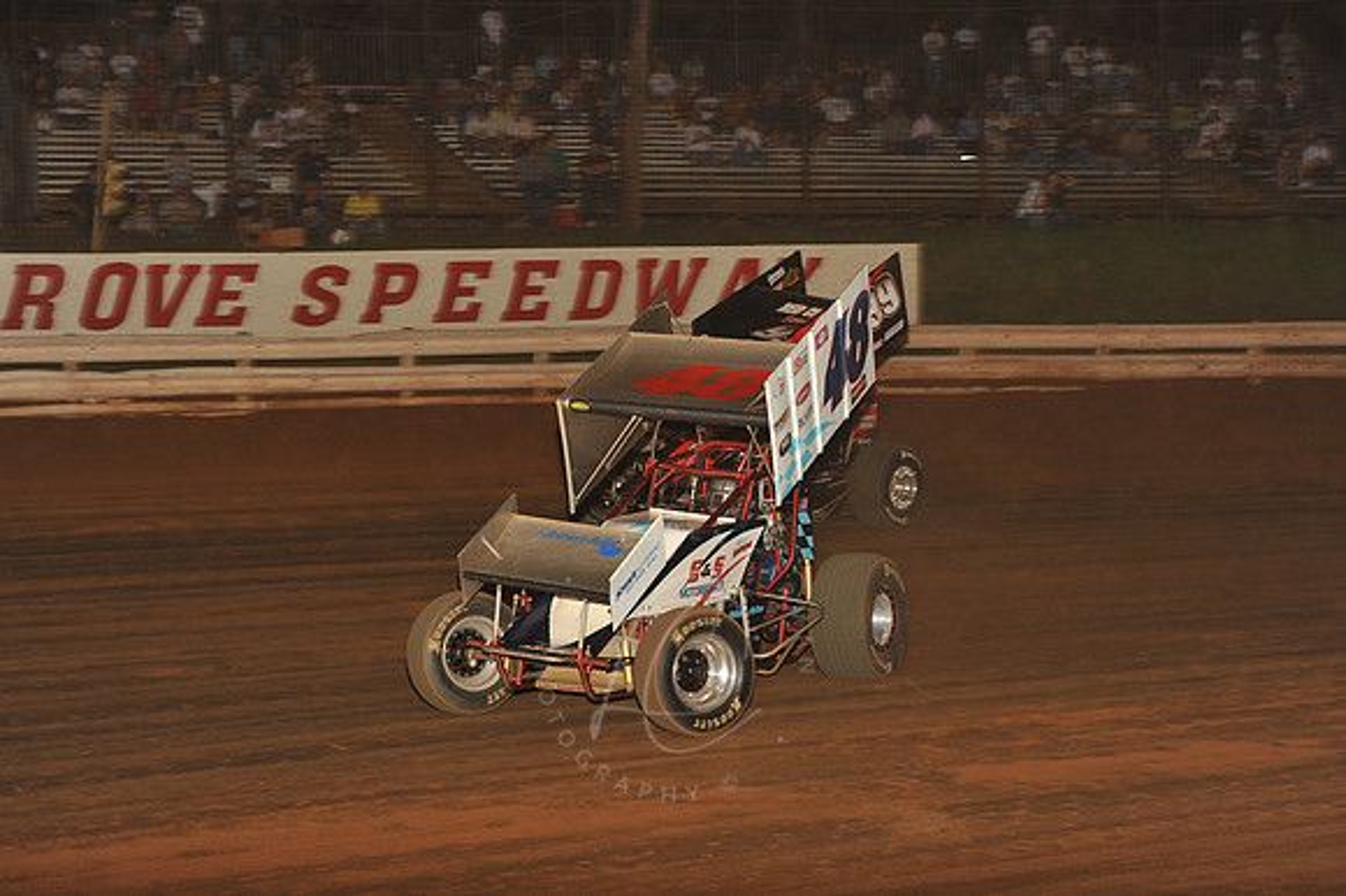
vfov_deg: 19.4
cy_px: 448
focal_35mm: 70
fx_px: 2616
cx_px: 673
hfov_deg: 28.9
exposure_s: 1/320
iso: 800
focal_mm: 70
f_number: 8
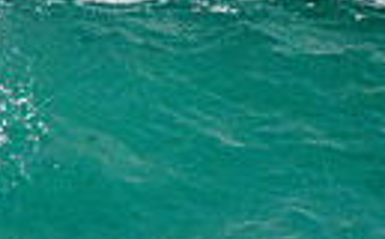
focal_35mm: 2816
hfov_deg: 0.7
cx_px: -367
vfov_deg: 0.5
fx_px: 29483
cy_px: 289
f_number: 5.6
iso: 1000
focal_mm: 500
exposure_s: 1/1000
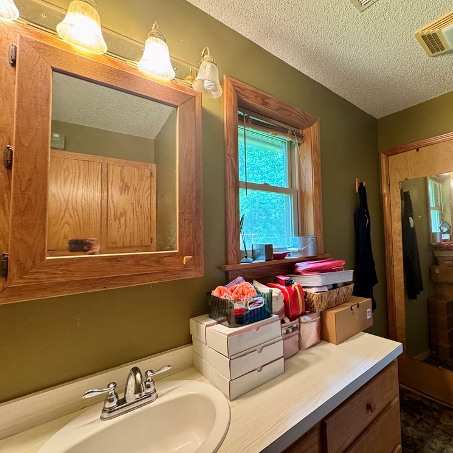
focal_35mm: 17
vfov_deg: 84.0
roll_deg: +1.4
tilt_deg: +3.4
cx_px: 293
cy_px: 221
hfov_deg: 81.8
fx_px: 252
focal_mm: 2.22
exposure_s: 1/60
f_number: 2.2
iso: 320
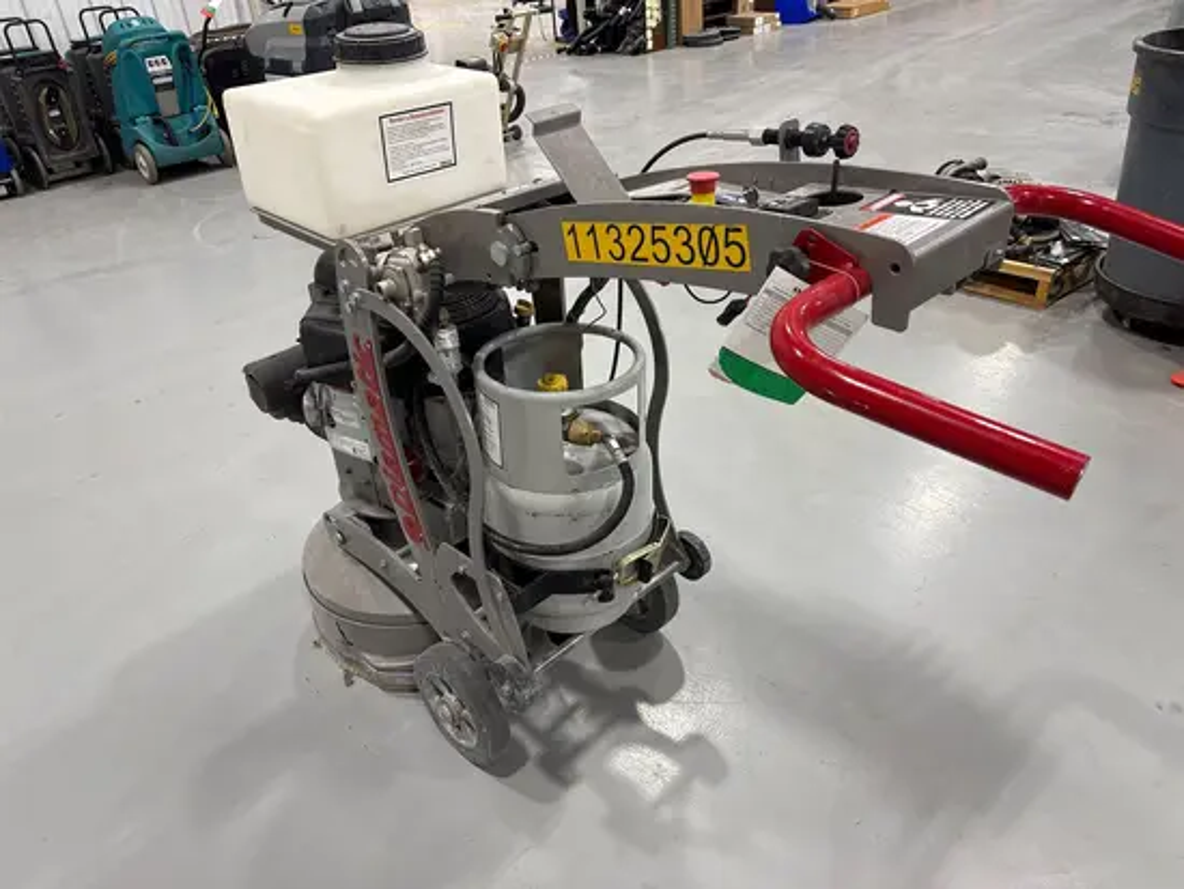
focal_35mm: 26
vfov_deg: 53.1
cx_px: 592
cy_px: 444
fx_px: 890
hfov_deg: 67.3
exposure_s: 1/84
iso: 125
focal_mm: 5.96
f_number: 1.6
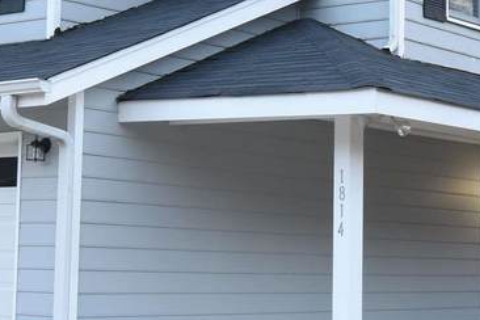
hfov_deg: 19.4
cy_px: 138
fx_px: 1400
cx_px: 274
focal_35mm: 105
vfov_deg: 13.0
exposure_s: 1/8
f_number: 9.5
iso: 400
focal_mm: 20
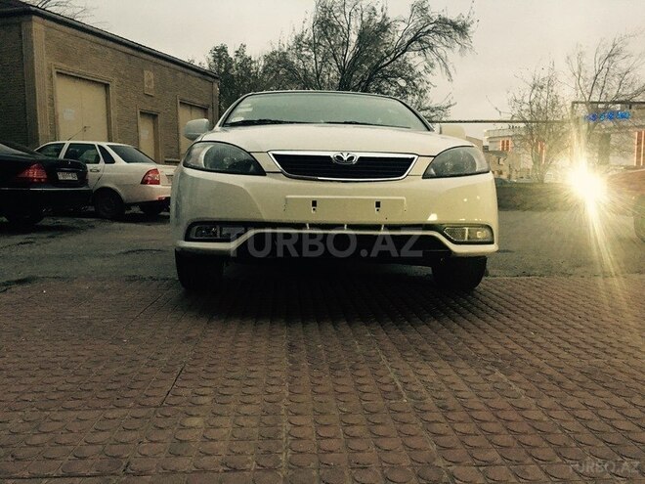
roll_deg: +0.7
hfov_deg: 61.7
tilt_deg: -7.2
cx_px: 322
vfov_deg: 48.2
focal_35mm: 29
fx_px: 540
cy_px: 242
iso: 400
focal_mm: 4.15
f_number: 2.2
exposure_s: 1/17
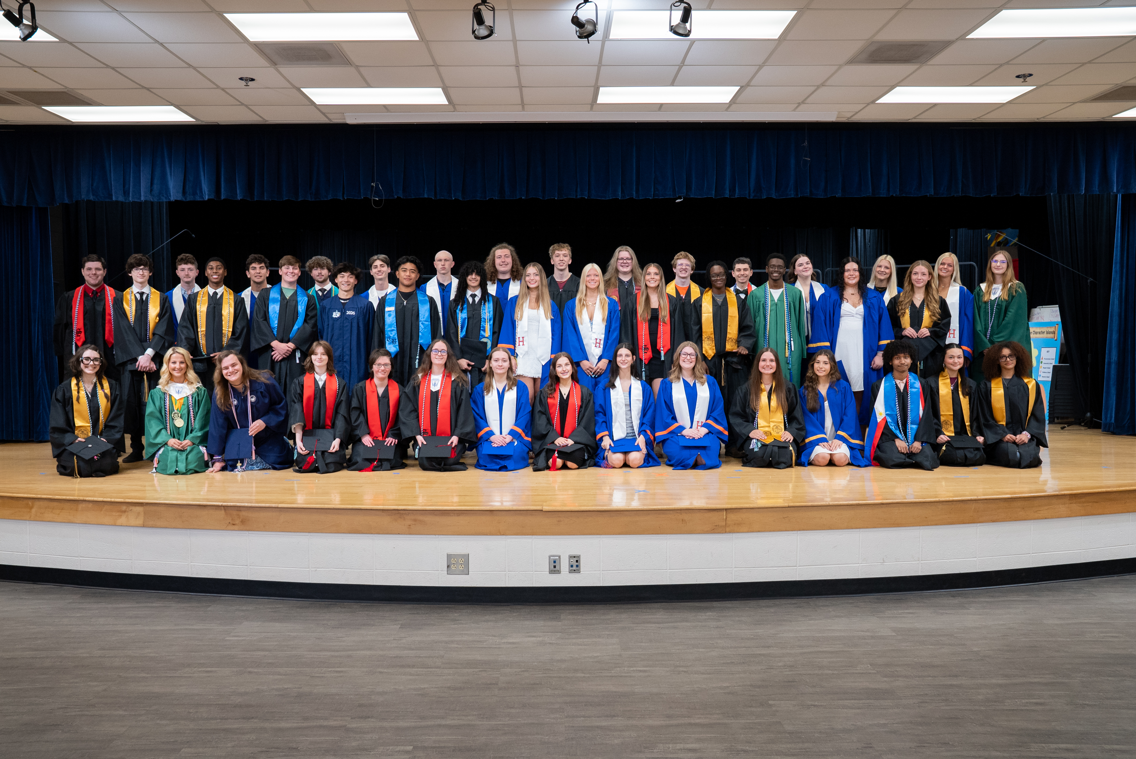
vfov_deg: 43.7
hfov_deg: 61.9
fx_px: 947
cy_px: 380
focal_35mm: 30
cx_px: 568
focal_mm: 30
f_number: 6.3
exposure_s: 1/60
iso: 1250
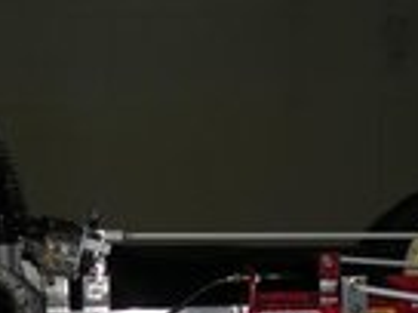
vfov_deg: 13.0
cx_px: 166
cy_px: 331
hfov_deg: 17.6
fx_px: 1352
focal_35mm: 112
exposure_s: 1/60
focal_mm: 6.3
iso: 64
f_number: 3.1
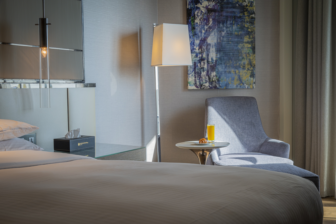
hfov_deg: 39.6
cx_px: 168
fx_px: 467
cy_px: 112
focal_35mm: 50
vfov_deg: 27.0
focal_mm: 50
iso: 50
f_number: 8
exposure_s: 1/10
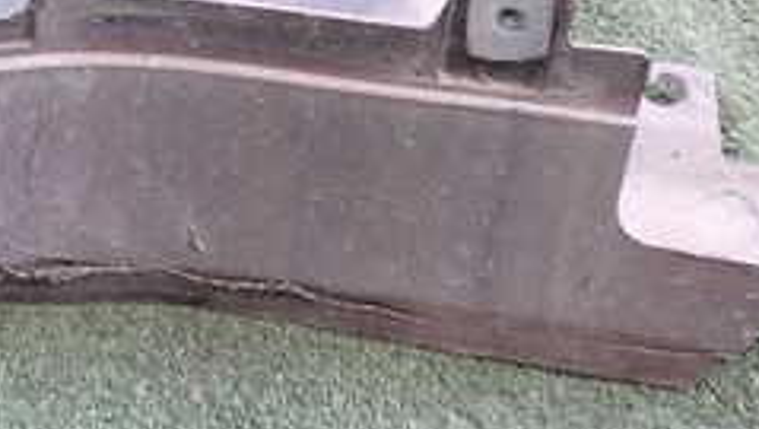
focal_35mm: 82
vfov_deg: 14.4
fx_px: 1652
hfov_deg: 25.5
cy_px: -51
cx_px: 175
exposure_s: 1/60
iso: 160
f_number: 2.3
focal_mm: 5.4
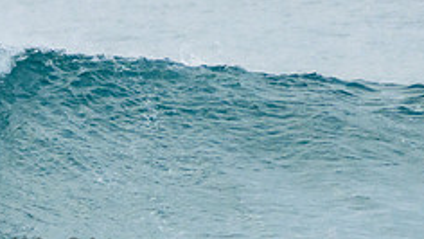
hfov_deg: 1.5
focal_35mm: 1412
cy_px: 171
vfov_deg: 0.9
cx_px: 86
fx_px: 15882
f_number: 5.6
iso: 500
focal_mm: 400
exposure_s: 1/1250
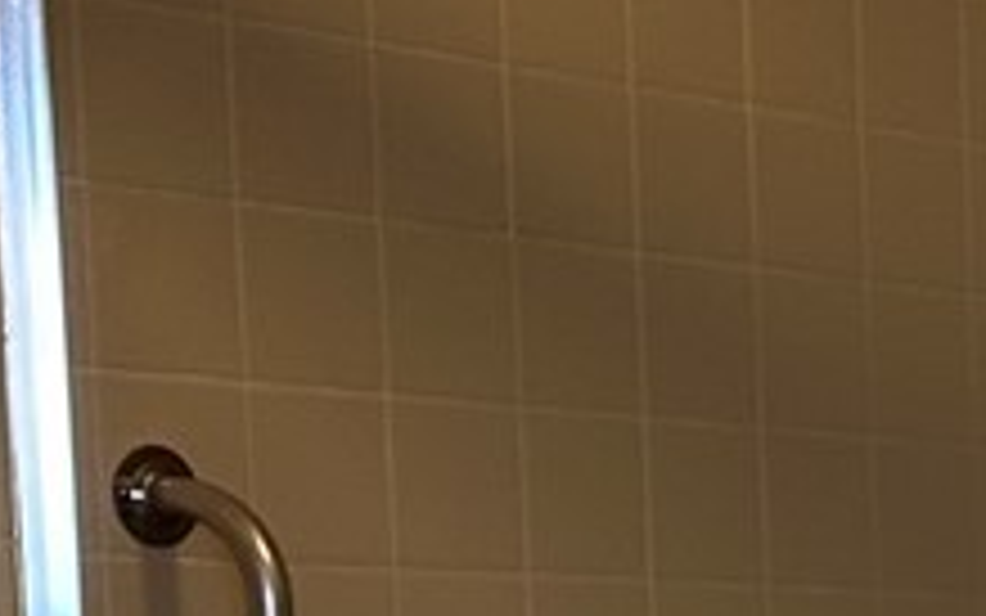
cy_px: 1430
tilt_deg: -6.7
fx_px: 4999
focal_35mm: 186
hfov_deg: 8.4
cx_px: 3404
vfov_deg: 6.7
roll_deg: -2.2
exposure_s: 1/120
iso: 80
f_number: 1.78
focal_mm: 6.86
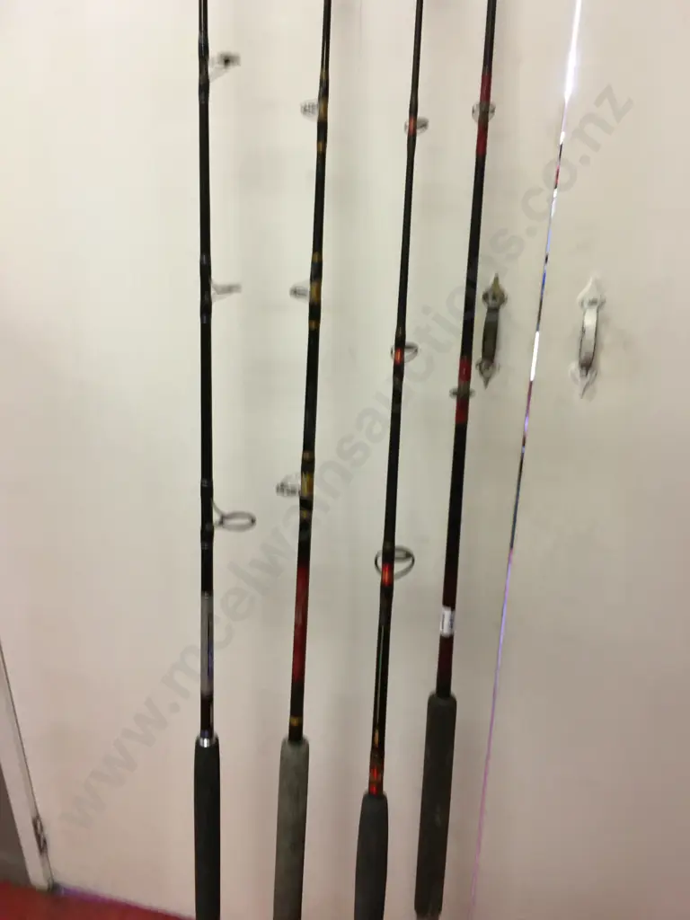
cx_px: 345
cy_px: 460
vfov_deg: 61.7
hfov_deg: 48.2
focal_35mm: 29
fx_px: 771
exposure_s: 1/17
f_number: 2.2
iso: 64
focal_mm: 4.15
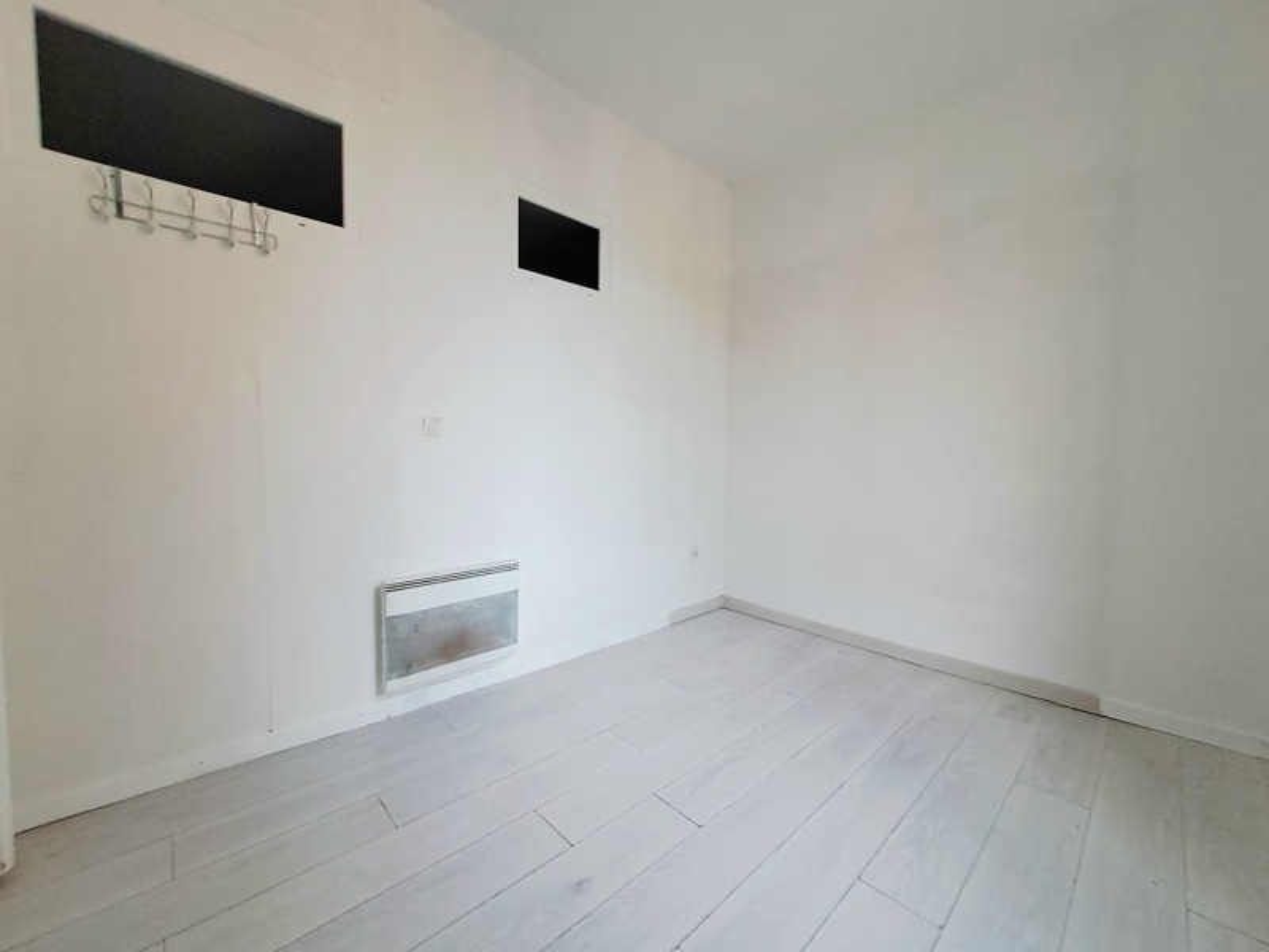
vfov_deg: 89.9
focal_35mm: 13
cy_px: 476
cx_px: 634
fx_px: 477
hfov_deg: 106.2
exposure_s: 1/50
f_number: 2.2
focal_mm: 1.42
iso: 160
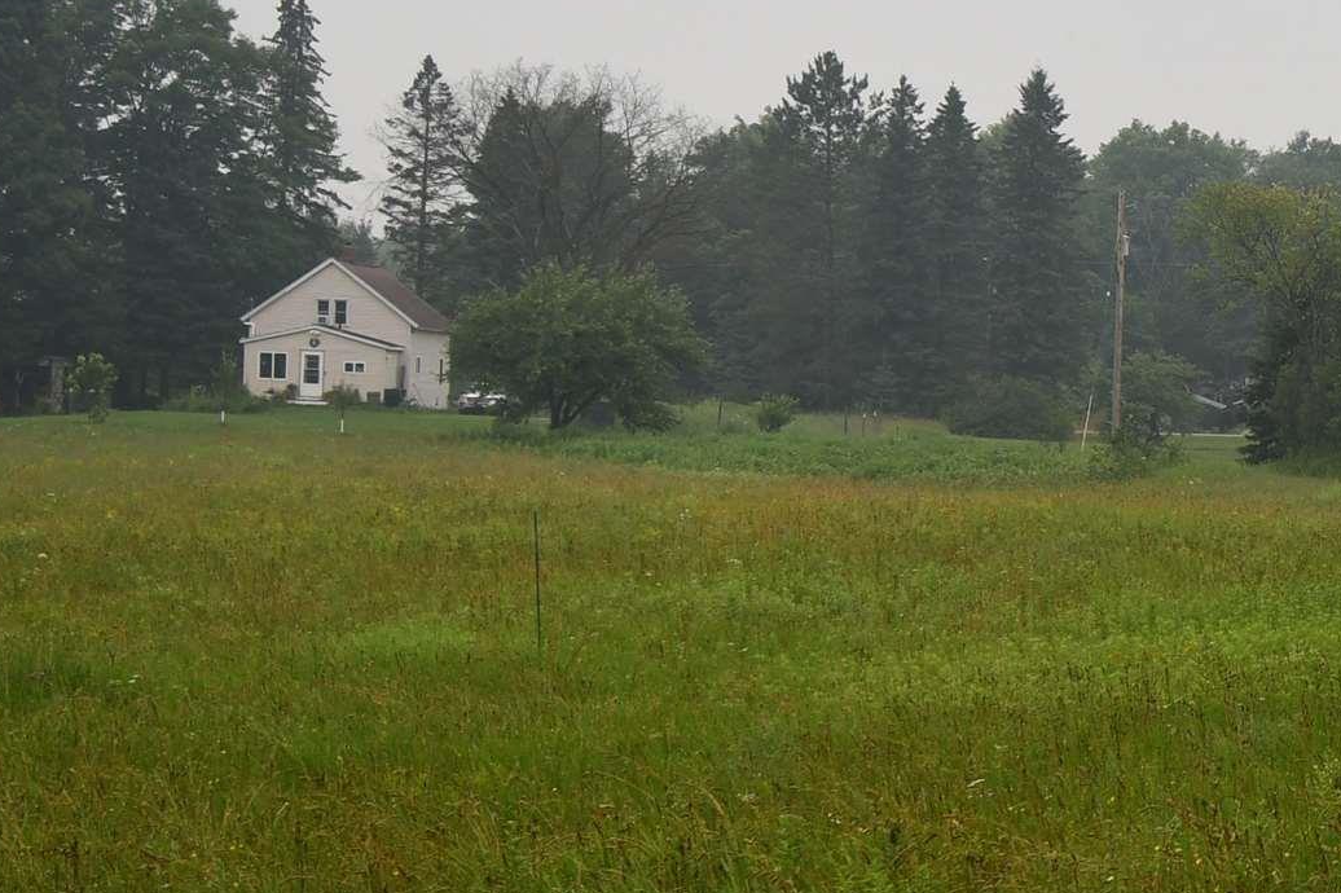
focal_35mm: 89
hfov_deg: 20.4
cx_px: 1867
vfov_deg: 15.3
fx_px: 3314
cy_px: 487
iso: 100
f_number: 7.1
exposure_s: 1/250
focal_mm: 20
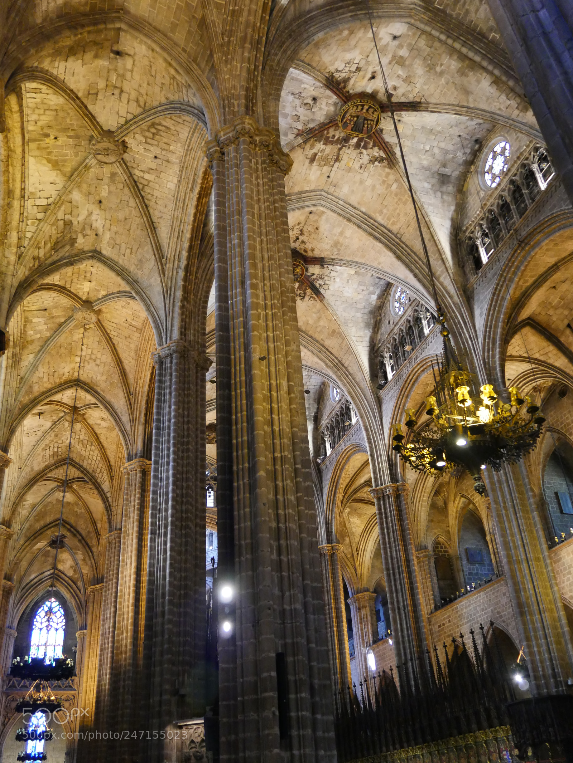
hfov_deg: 46.8
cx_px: 286
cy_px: 382
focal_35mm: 30
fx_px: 662
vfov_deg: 60.0
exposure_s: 1/40
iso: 3200
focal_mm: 15
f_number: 3.6
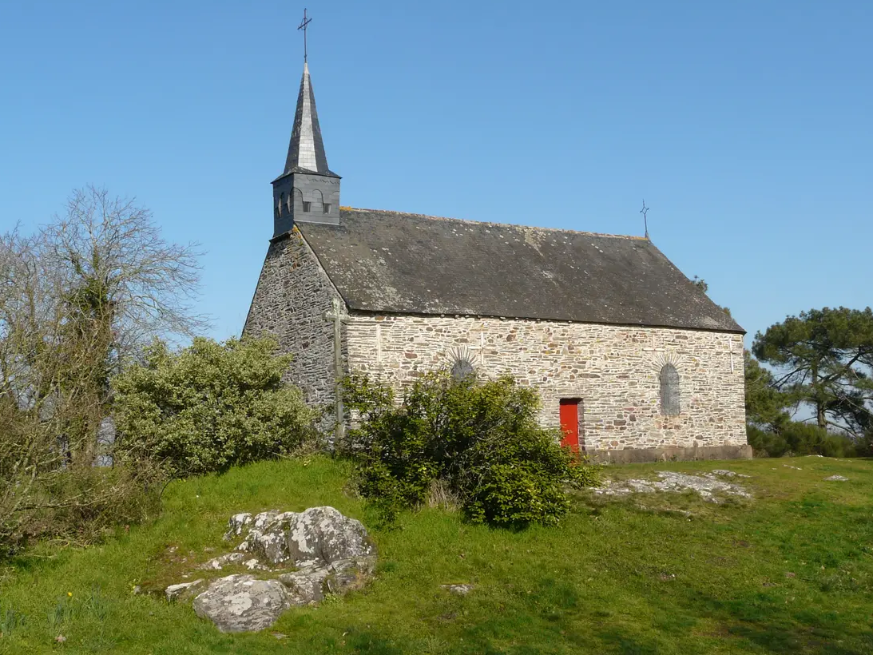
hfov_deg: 45.8
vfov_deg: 35.1
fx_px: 1034
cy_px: 323
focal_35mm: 41
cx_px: 456
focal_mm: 5.8
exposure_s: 1/400
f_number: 5.6
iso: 100
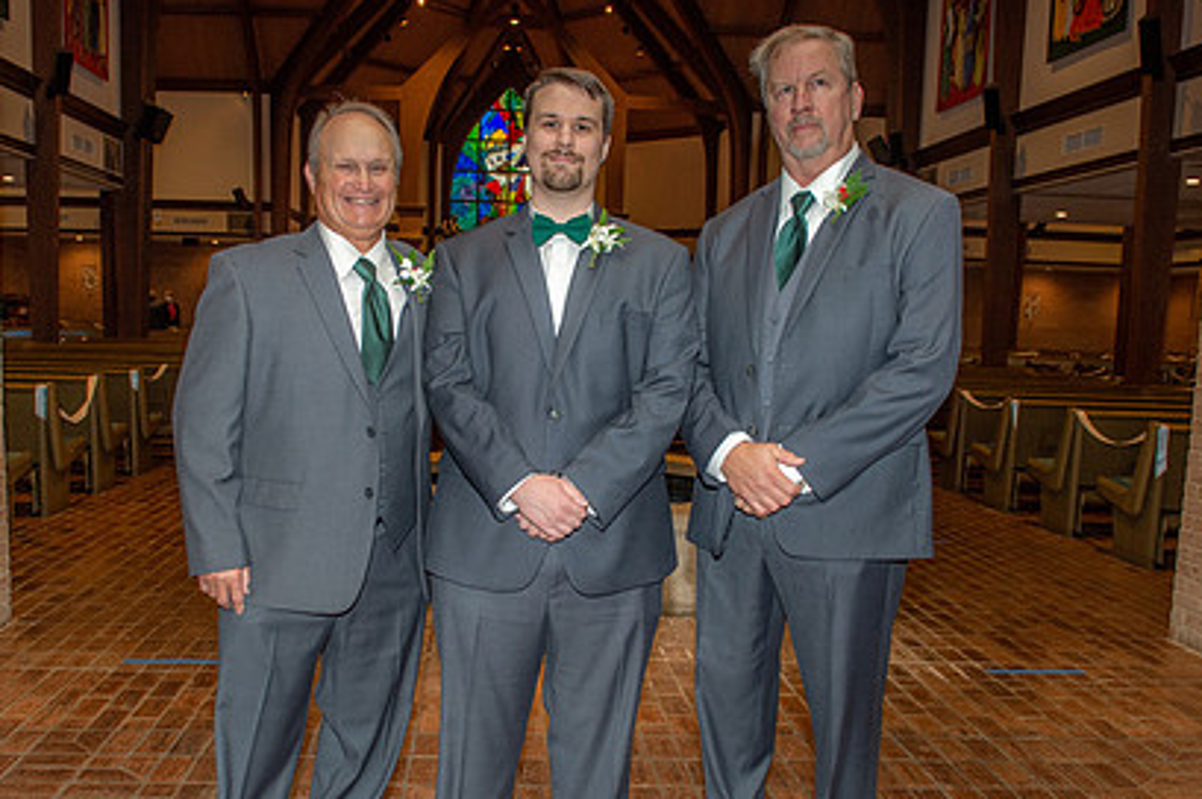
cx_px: 547
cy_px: 485
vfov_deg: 38.6
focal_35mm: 34
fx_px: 1134
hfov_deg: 55.7
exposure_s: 1/160
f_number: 5.6
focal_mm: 24
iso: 1250
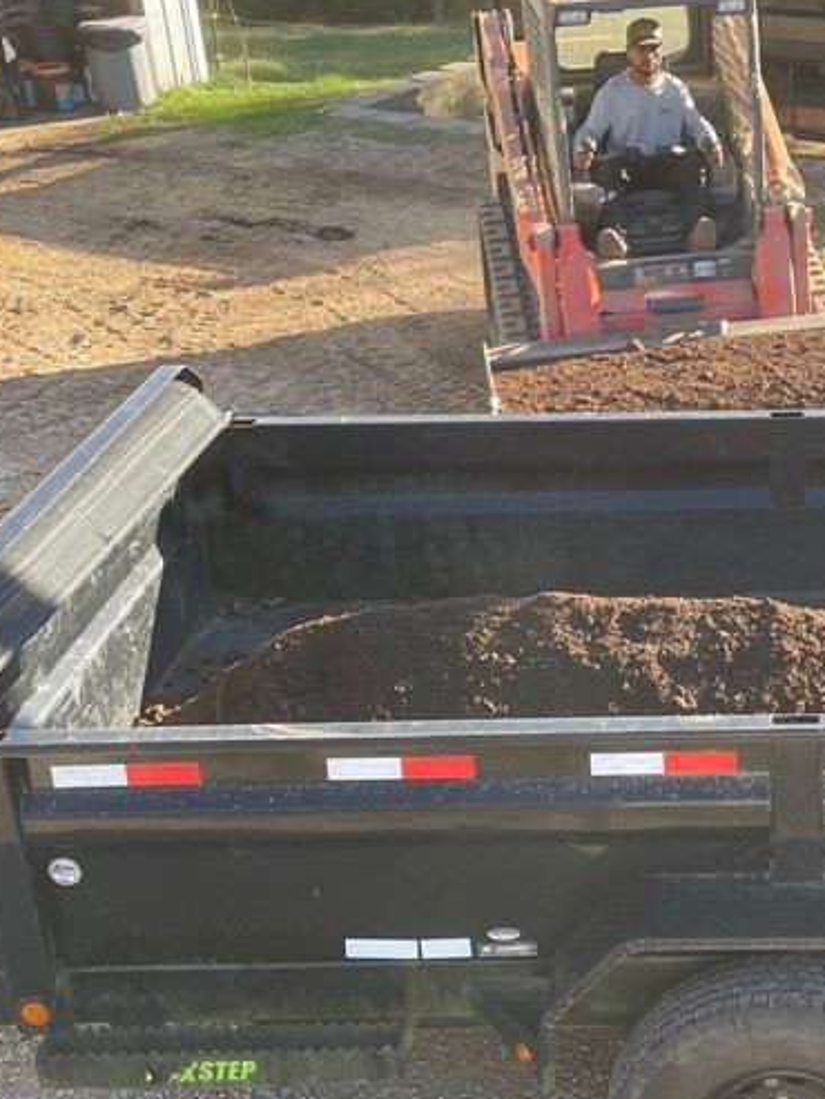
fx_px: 1715
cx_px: 751
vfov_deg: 35.5
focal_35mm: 54
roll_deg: +2.2
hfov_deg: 26.1
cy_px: 526
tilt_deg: -28.0
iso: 32
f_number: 1.6
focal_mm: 4.2
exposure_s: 1/509
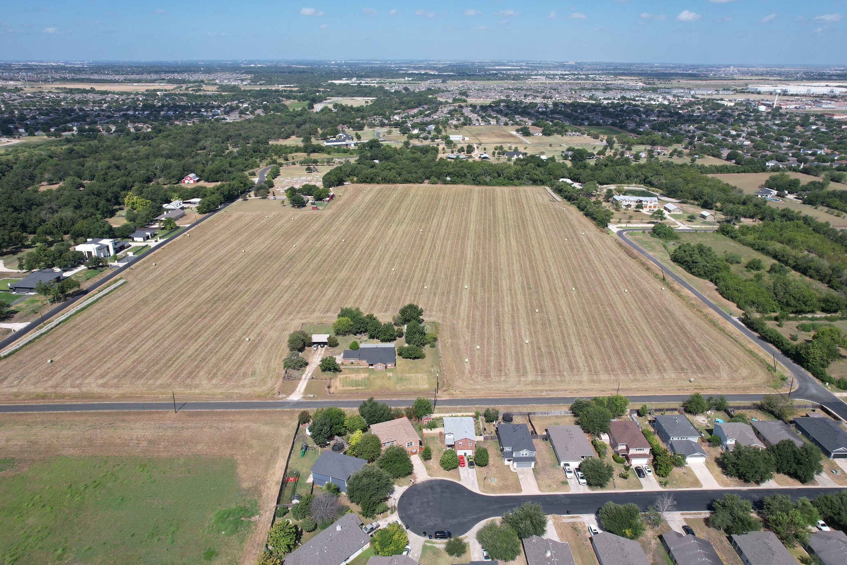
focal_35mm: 23
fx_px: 541
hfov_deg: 76.1
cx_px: 414
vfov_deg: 55.1
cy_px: 270
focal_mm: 8.38
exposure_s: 1/2000
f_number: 2.8
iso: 110
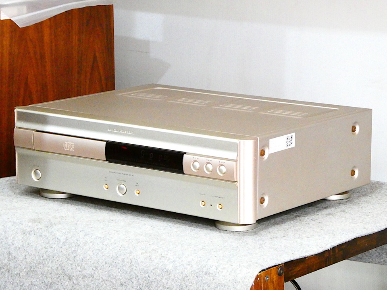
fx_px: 1386
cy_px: 145
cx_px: 194
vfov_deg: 12.0
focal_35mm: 124
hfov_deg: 15.9
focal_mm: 22.3
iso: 1600
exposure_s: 1/50
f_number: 6.3
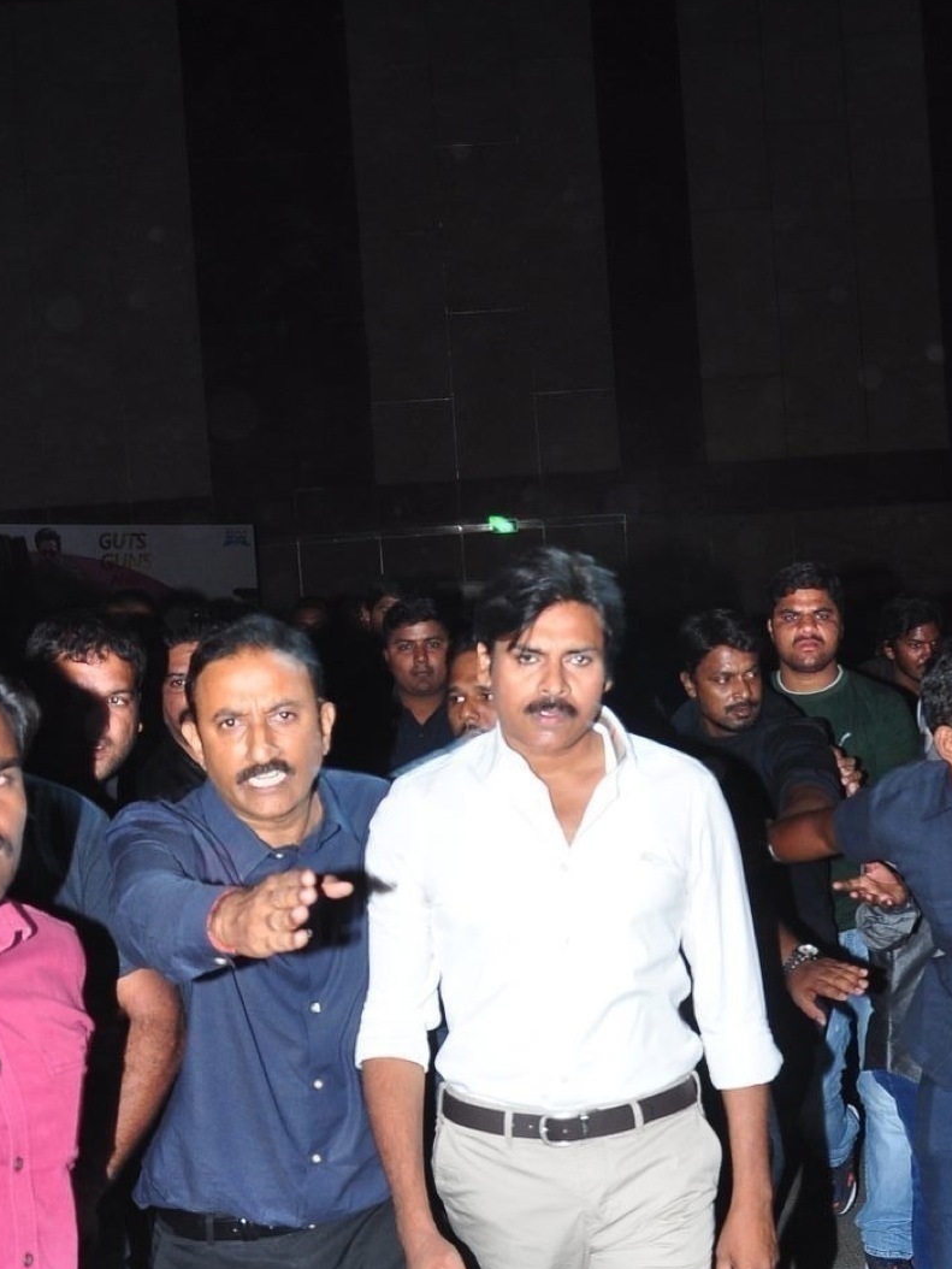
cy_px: 704
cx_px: 578
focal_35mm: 52
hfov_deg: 28.1
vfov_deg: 36.9
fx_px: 1900
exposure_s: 1/160
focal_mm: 21
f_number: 5
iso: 400
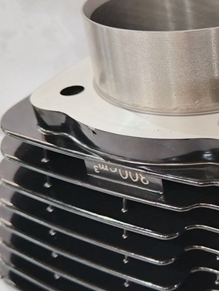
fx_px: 463
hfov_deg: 25.1
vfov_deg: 34.8
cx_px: 226
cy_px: 172
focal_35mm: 55
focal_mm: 4.95
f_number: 1.9
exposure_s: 1/50
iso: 3564
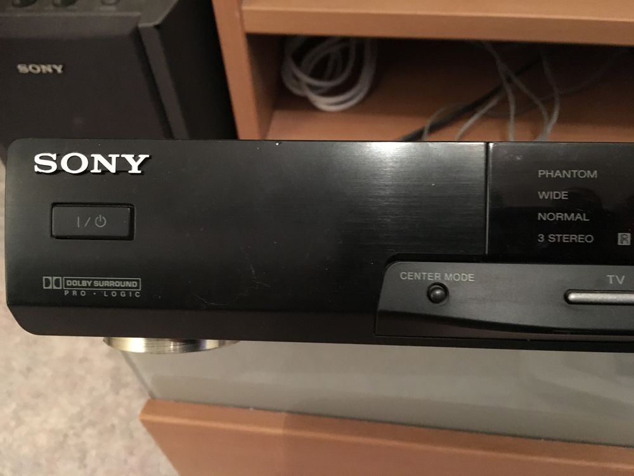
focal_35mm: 29
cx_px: 317
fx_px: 531
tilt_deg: -50.9
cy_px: 238
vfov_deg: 48.2
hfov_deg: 61.7
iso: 640
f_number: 2.2
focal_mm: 4.15
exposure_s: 1/17
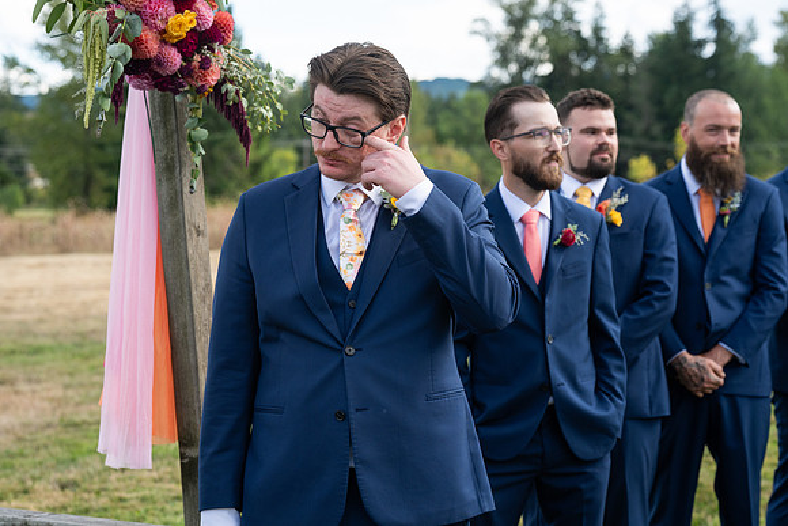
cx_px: 394
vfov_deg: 19.5
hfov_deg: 28.8
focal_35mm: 70
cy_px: 263
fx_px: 1533
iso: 400
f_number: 4.5
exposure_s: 1/640
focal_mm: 70
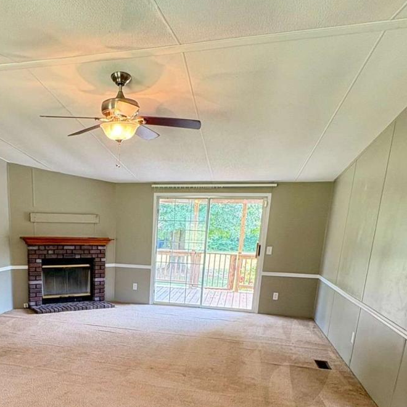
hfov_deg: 52.3
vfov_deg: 50.7
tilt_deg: -14.3
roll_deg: -1.6
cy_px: 326
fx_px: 399
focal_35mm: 30
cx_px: 116
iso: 250
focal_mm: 2.22
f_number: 2.2
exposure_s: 1/60
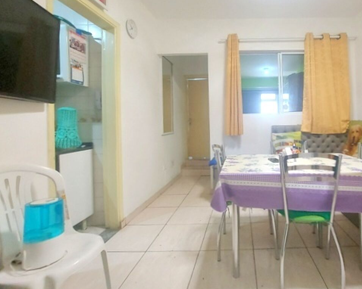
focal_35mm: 17
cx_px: 237
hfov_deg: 87.0
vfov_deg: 76.2
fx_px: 182
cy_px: 118
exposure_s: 1/60
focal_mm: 1.74
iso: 320
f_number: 2.2
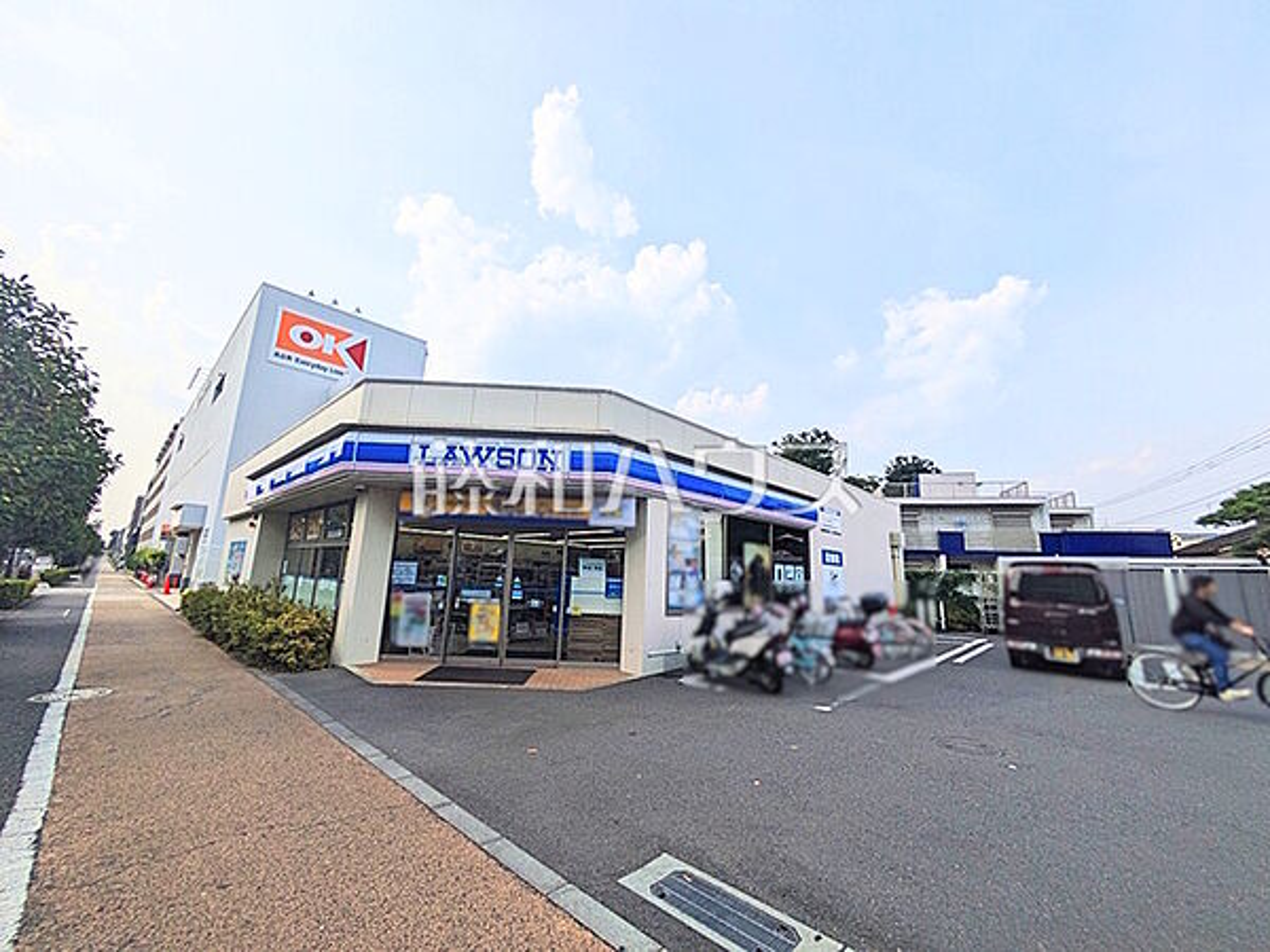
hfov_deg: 102.1
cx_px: 635
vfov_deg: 85.7
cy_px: 476
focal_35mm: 14
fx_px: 514
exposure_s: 1/1783
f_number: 2.2
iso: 50
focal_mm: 1.83
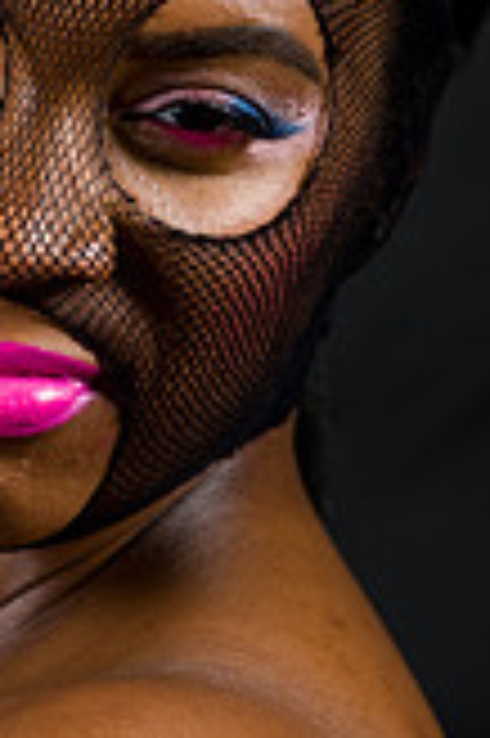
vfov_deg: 3.8
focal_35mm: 550
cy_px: 144
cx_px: 52
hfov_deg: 2.5
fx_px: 11252
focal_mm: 200
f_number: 5.6
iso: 200
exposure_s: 1/125
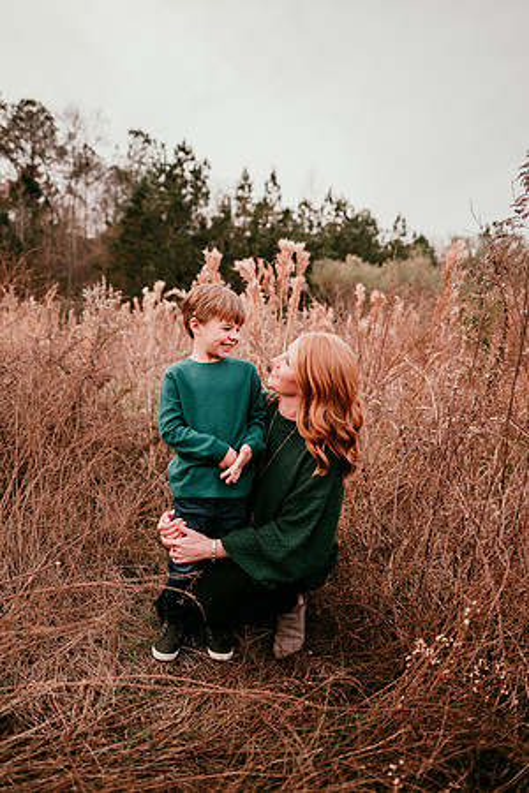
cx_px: 264
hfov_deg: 53.1
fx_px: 529
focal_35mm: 24
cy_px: 396
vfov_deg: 73.7
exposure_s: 1/160
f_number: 2.2
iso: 100
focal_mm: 24
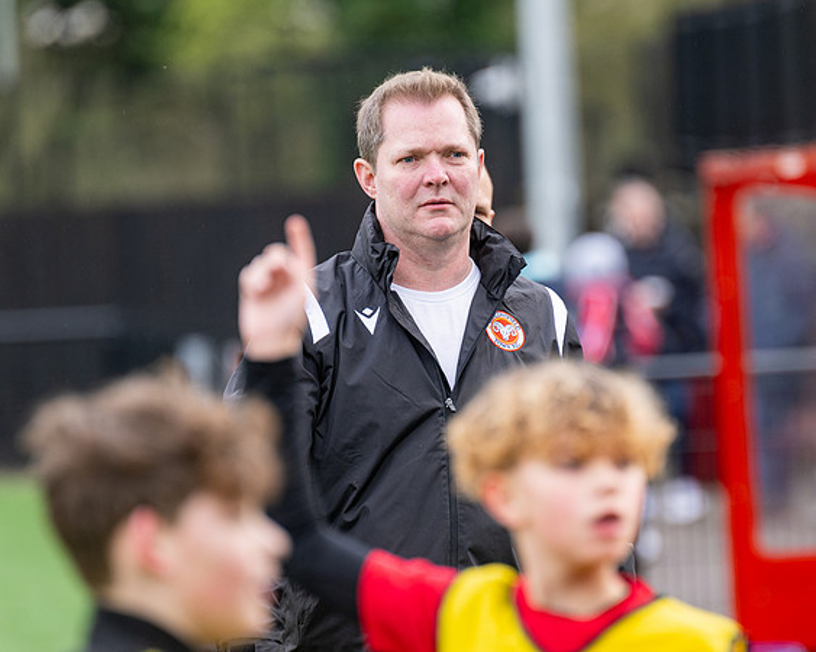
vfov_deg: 3.1
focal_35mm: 498
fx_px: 12020
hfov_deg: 3.9
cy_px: 335
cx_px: 416
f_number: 4
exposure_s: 1/320
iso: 200
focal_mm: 280
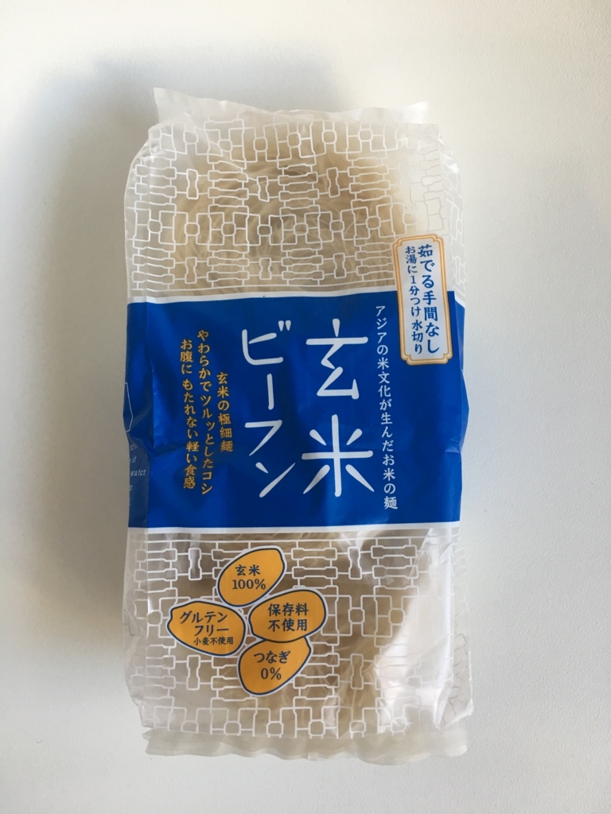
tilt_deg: -87.7
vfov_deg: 61.7
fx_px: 682
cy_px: 407
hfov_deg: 48.2
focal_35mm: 29
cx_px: 306
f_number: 2.2
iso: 40
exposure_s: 1/33
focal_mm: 4.15
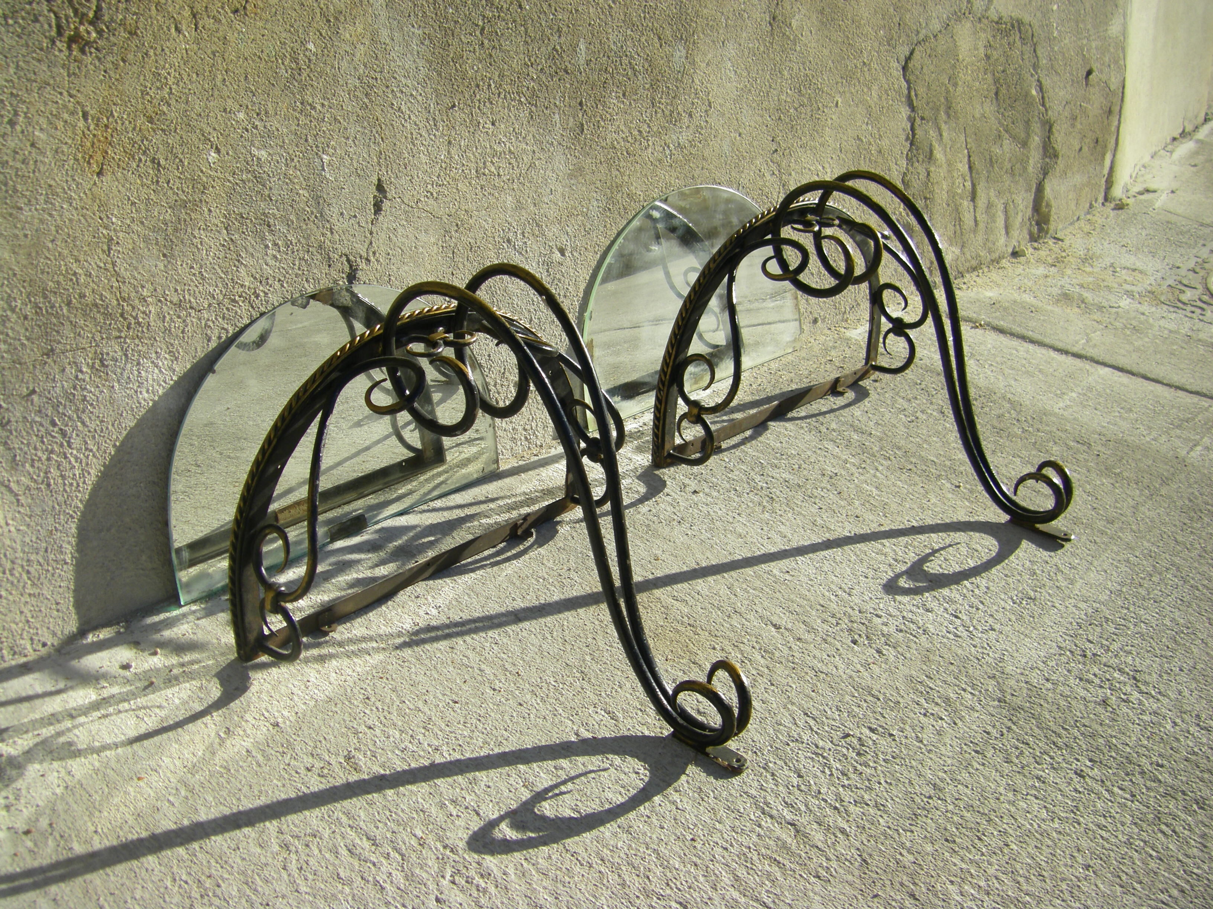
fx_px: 1332
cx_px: 606
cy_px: 454
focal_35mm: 38
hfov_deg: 49.0
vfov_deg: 37.7
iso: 64
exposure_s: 1/160
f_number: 7
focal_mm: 6.3
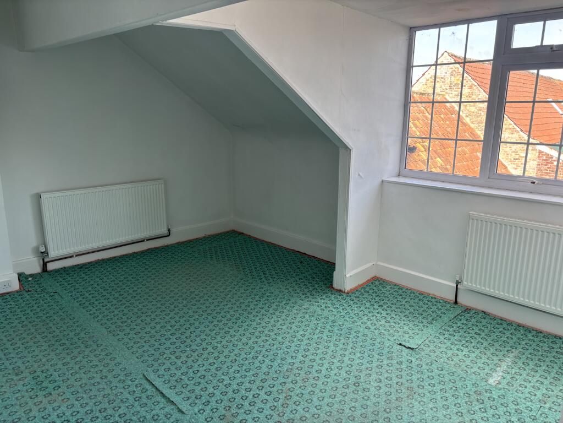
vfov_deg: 53.1
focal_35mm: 26
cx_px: 282
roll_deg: -0.2
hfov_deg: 67.3
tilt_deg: -13.5
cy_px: 212
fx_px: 423
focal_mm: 5.96
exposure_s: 1/128
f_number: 1.6
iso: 32
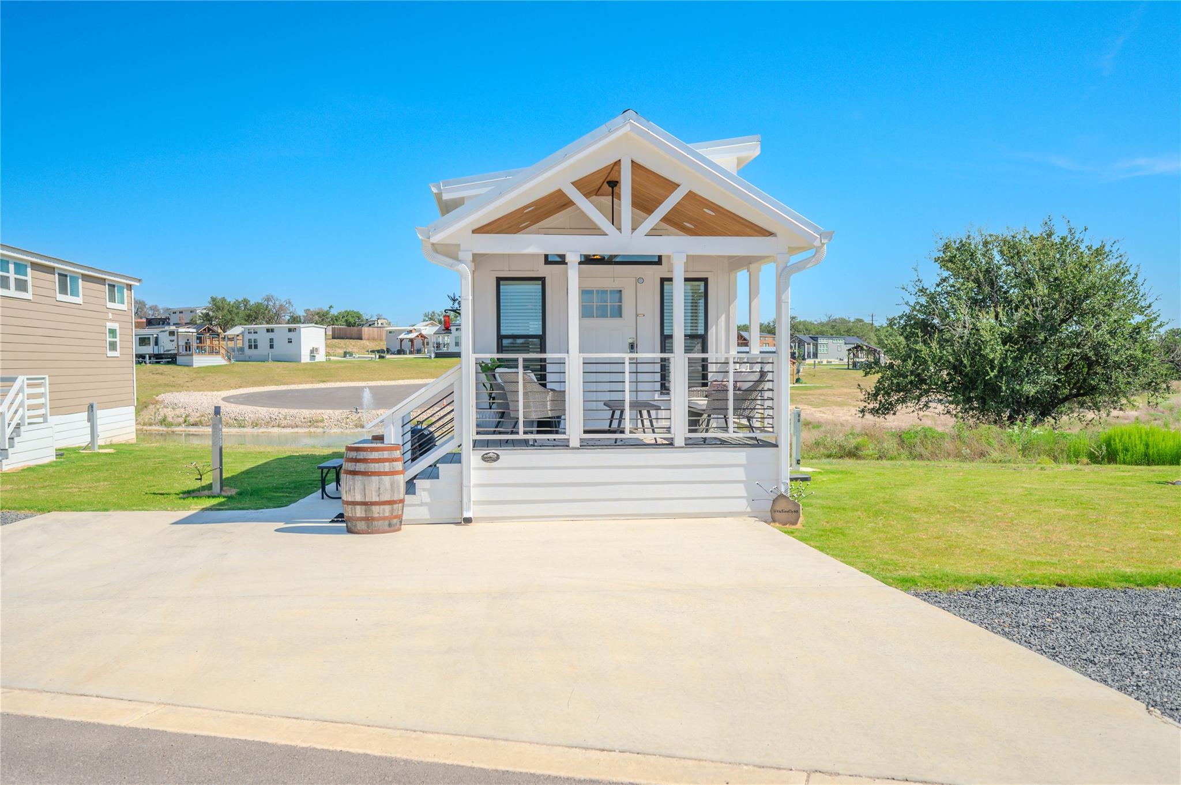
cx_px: 590
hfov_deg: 62.0
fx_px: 983
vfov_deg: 43.5
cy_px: 392
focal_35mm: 30
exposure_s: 1/1250
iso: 125
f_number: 4
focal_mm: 30
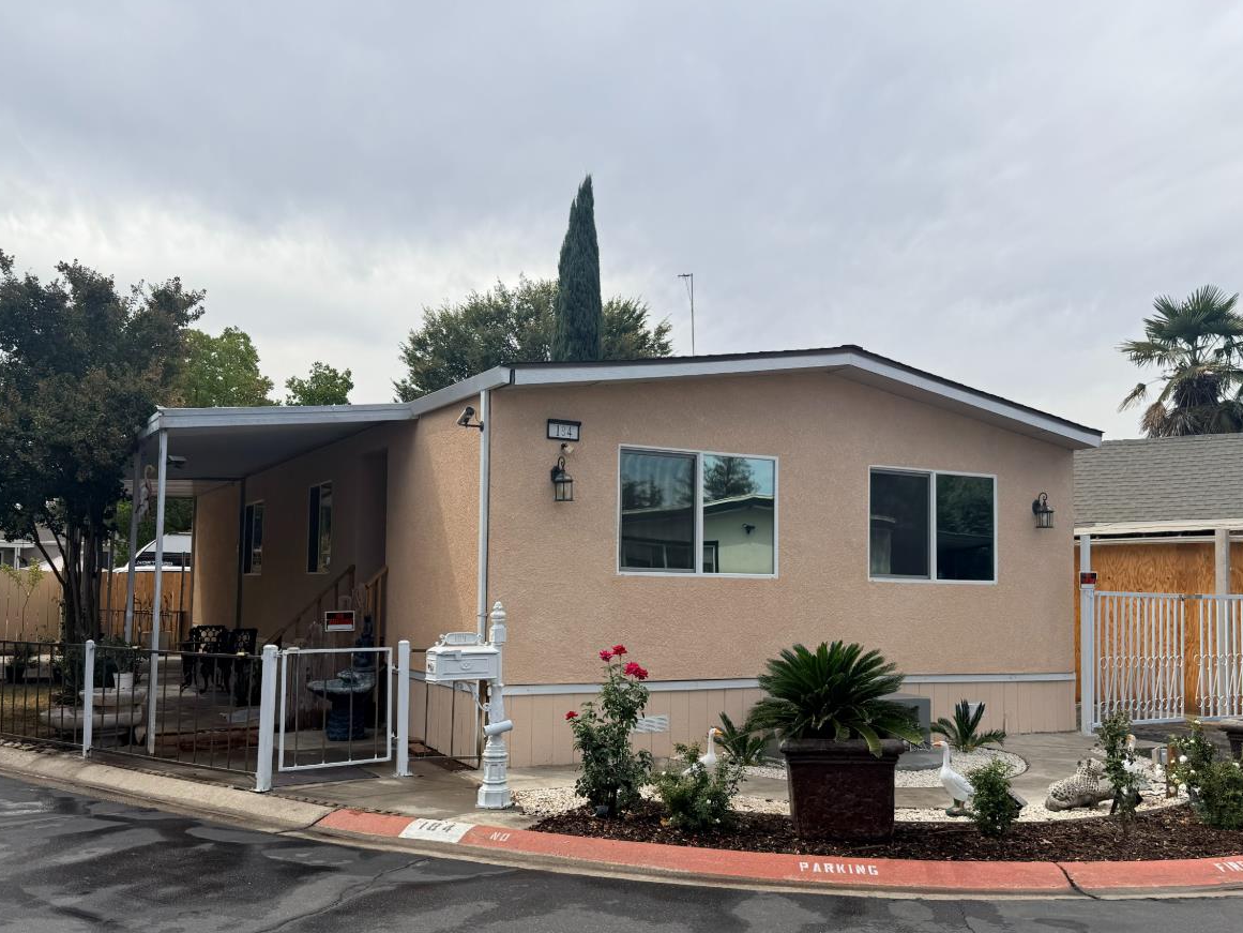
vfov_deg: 45.4
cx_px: 602
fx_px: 1113
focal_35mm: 31
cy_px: 524
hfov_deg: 58.3
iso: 80
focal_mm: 6.76
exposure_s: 1/6173
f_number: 1.78
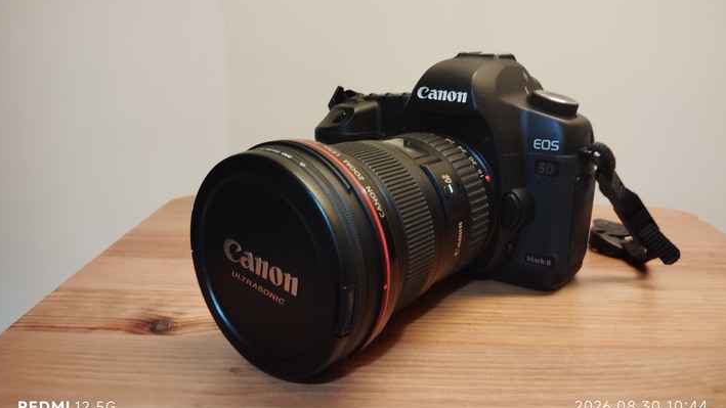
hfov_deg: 62.6
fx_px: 597
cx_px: 362
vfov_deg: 37.6
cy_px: 158
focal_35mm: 31
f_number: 1.8
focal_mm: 4.22
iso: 1144
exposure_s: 1/24
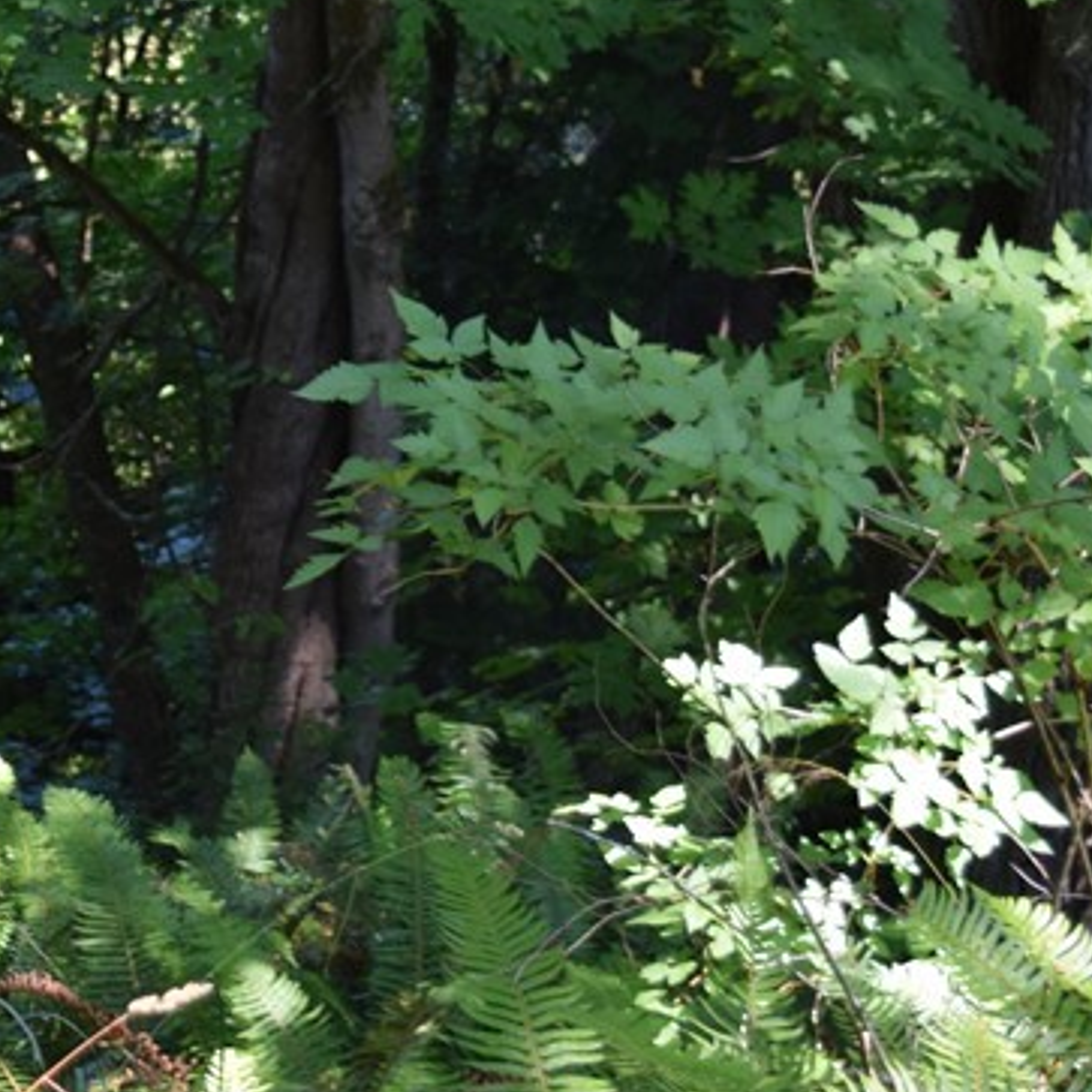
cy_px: 280
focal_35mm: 145
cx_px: -153
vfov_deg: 12.0
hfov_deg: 11.8
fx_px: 5175
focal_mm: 38
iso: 400
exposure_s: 1/100
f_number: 4.8
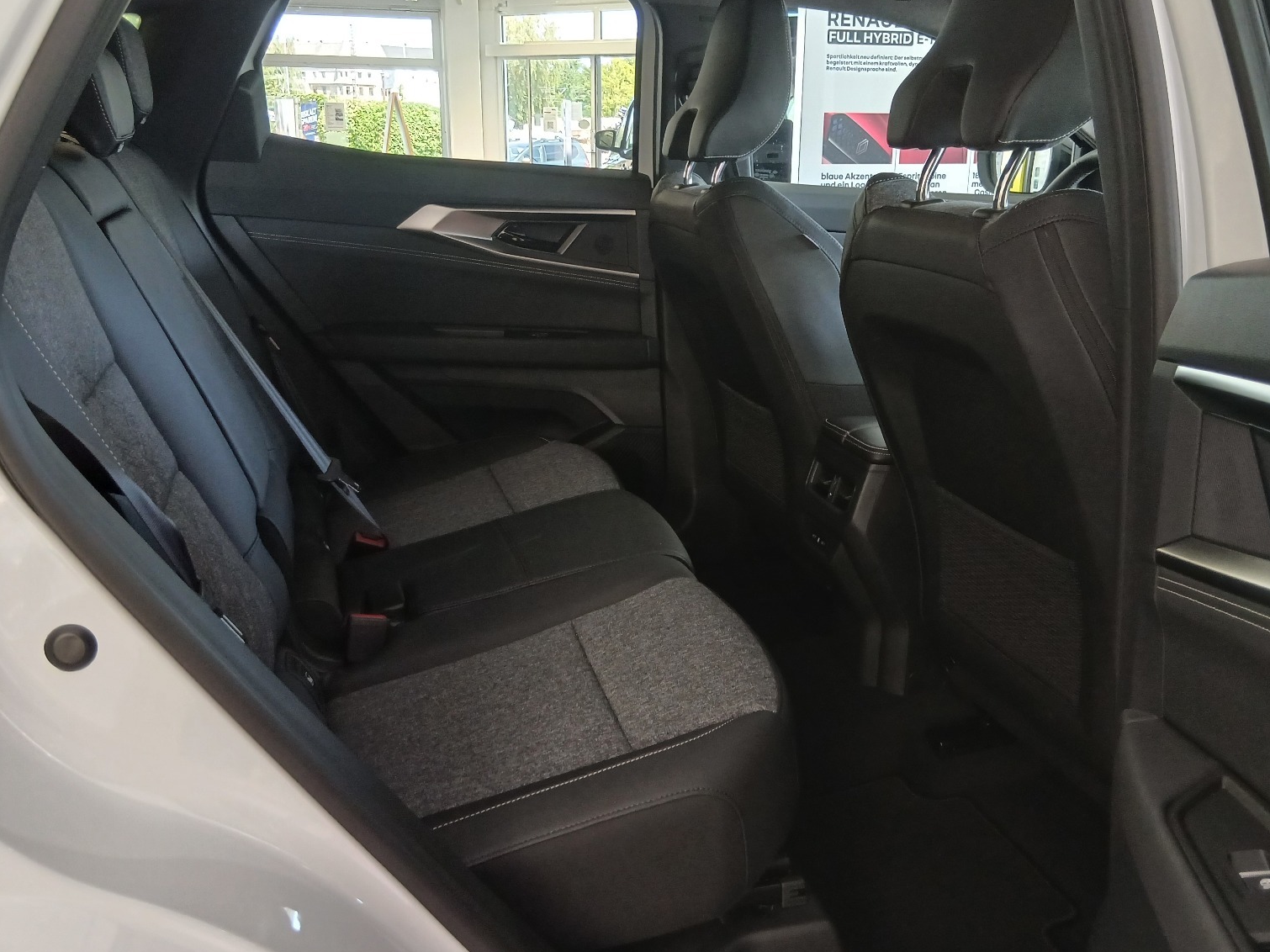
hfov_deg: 58.3
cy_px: 467
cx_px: 661
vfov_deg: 45.4
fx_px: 1137
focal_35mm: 31
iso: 250
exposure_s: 1/33.3
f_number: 1.8
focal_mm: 3.98
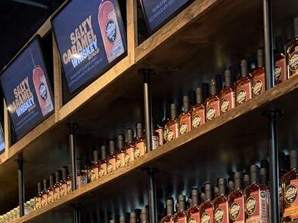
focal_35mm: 76
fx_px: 654
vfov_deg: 17.6
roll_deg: +0.6
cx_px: 280
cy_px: 323
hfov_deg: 24.8
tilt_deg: +0.9
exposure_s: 1/60
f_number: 1.78
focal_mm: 6.76
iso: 320
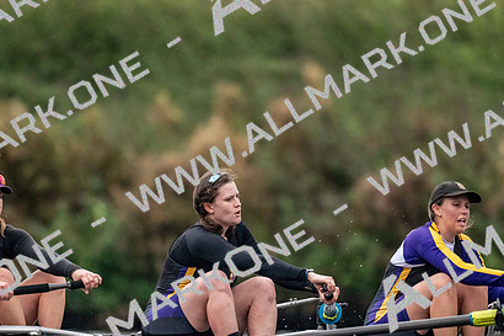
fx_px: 11881
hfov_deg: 2.4
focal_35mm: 849
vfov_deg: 1.6
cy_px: 216
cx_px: 278
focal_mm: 600
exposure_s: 1/2500
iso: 3600
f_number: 4
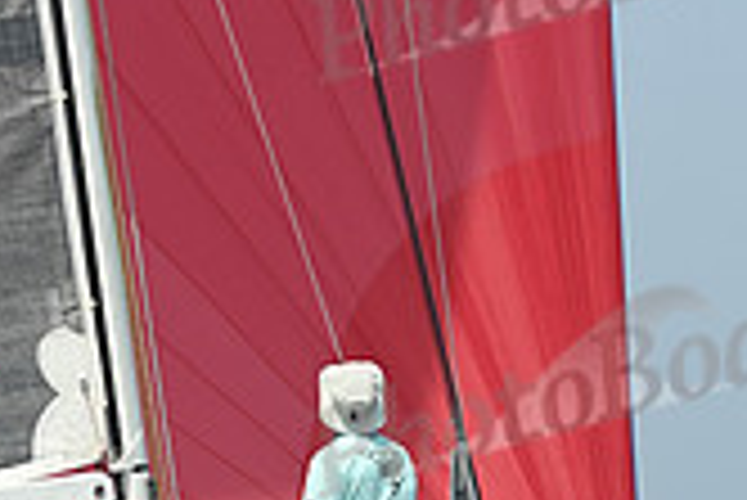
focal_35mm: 357
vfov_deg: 3.8
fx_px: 7414
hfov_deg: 5.8
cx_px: 81
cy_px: 678
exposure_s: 1/1250
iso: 320
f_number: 8
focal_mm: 102
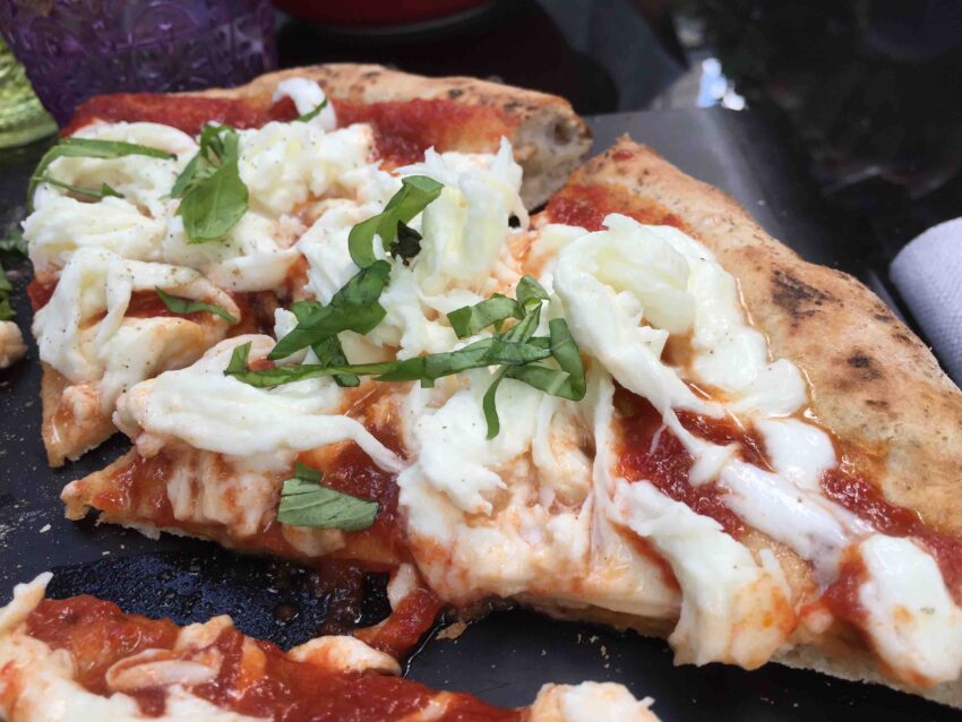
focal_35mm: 29
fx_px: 806
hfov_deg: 61.6
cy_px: 361
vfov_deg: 48.2
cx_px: 481
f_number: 2.2
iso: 32
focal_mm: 4.15
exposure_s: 1/271
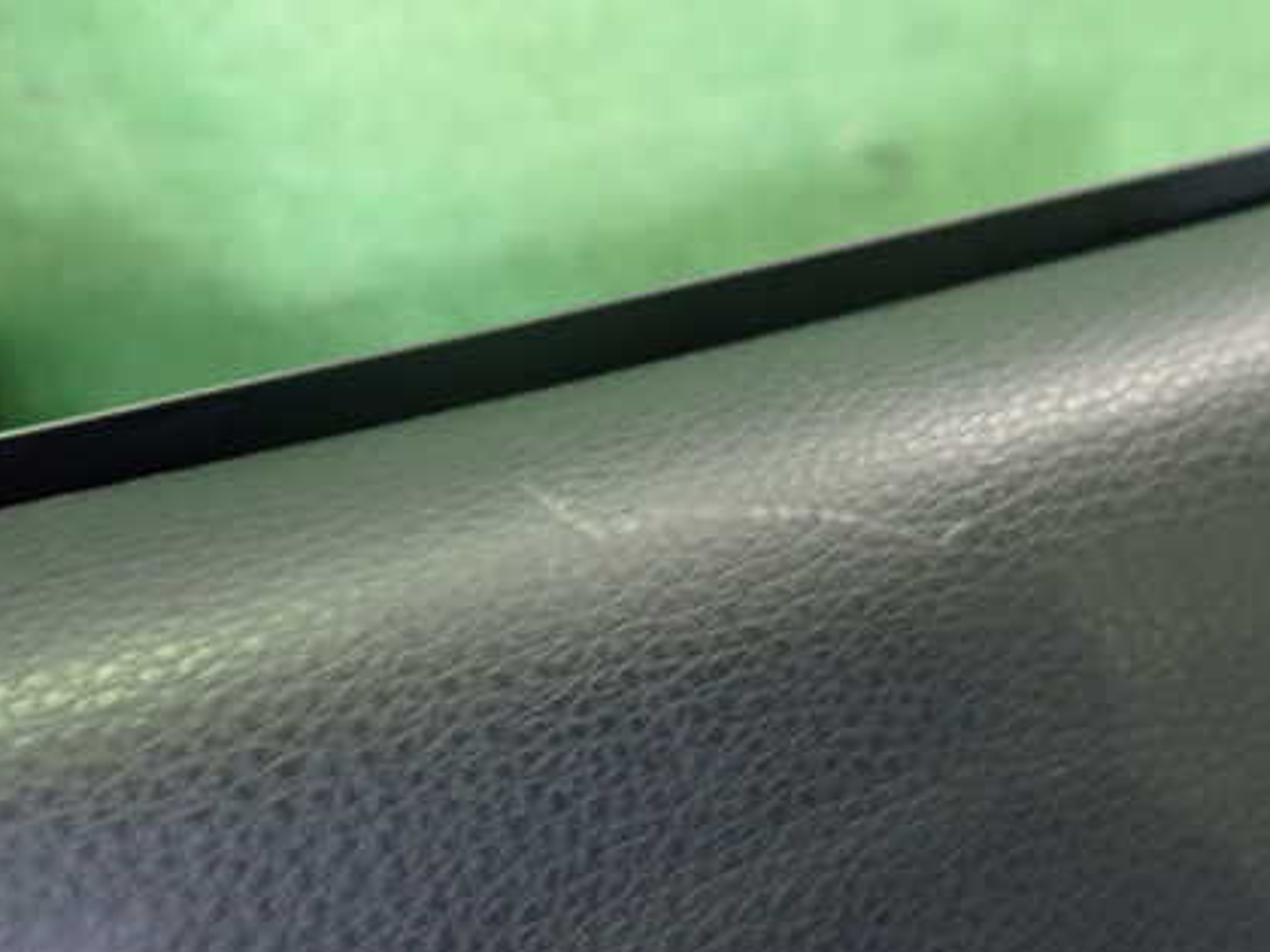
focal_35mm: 43
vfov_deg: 33.6
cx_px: 682
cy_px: 512
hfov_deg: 43.8
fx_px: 1577
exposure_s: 1/30
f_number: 2.3
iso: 800
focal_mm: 5.4
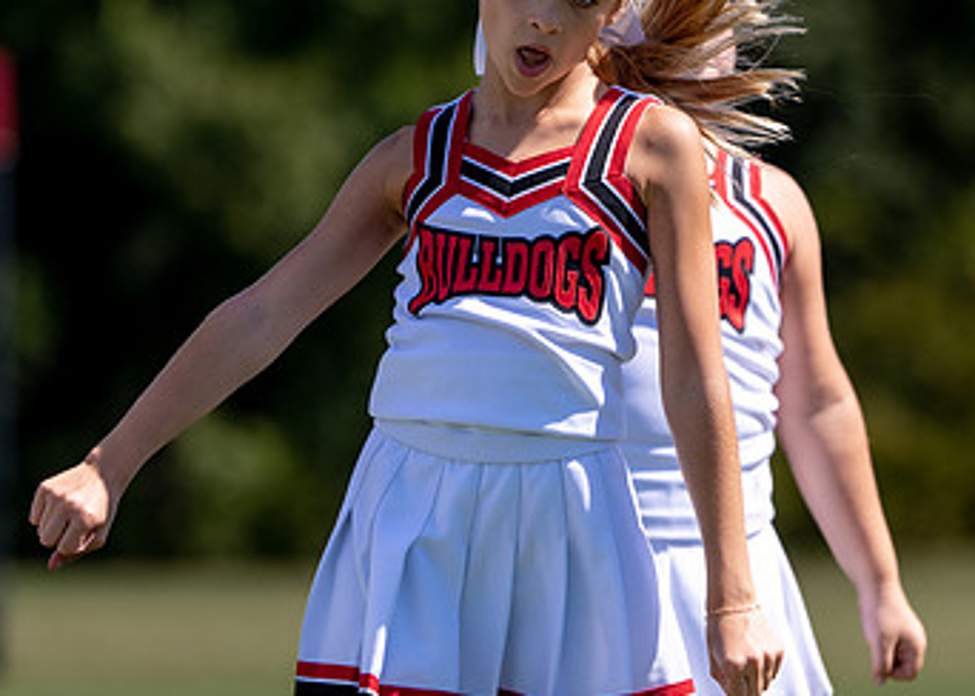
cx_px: 602
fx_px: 17494
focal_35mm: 632
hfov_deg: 3.2
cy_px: 277
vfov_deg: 2.3
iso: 200
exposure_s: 1/1250
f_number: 5.6
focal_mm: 321
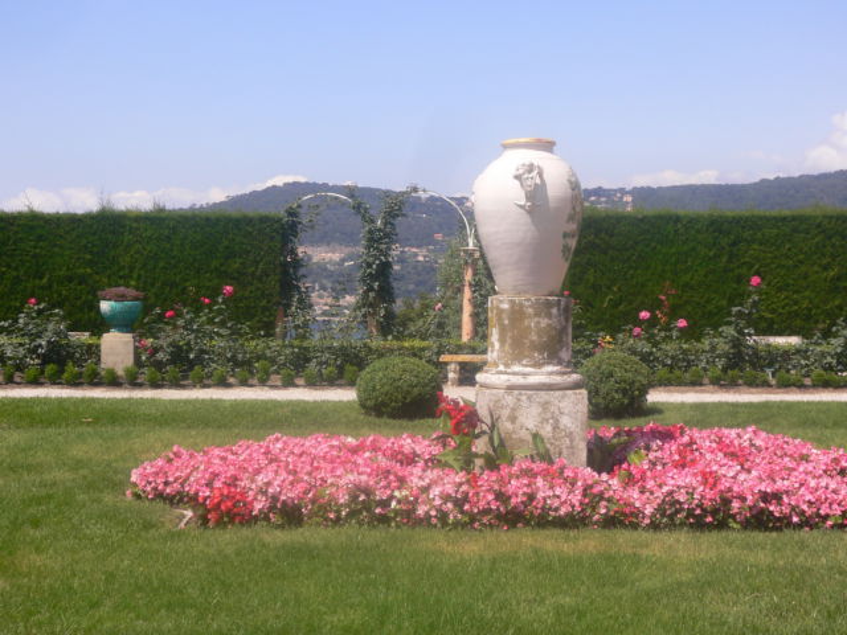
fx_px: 1493
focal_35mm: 61
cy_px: 318
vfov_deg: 24.0
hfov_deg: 31.7
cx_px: 424
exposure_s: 1/200
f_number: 7.5
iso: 80
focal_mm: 10.1
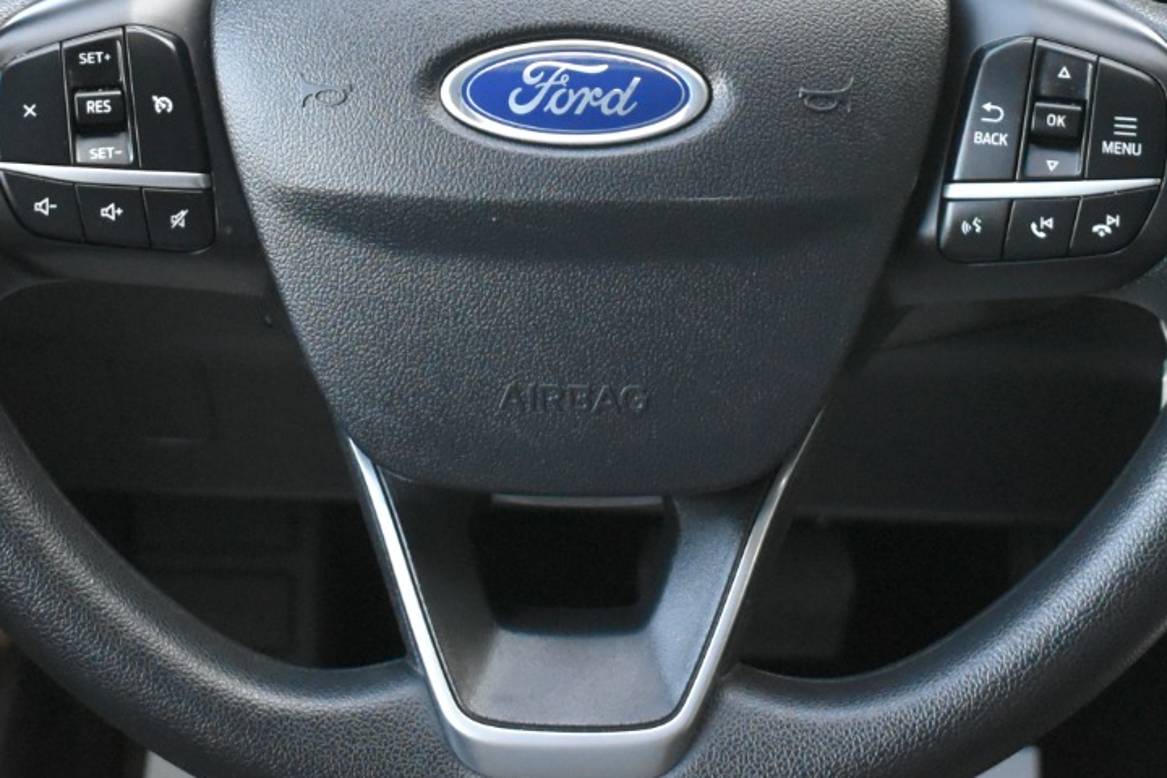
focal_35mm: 91
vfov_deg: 14.8
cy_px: 15
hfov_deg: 22.3
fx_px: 2954
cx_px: 544
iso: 3200
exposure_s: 1/250
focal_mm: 27
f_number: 4
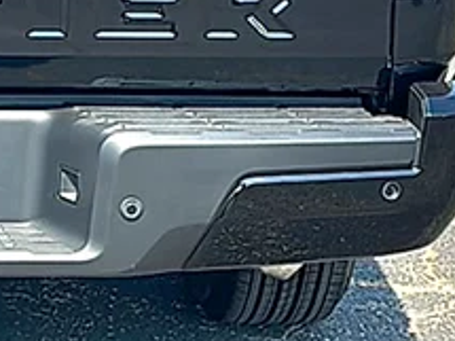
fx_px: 1629
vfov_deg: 11.7
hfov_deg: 15.3
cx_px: -104
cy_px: -75
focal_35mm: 124
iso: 80
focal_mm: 6.86
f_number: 1.78
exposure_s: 1/2262
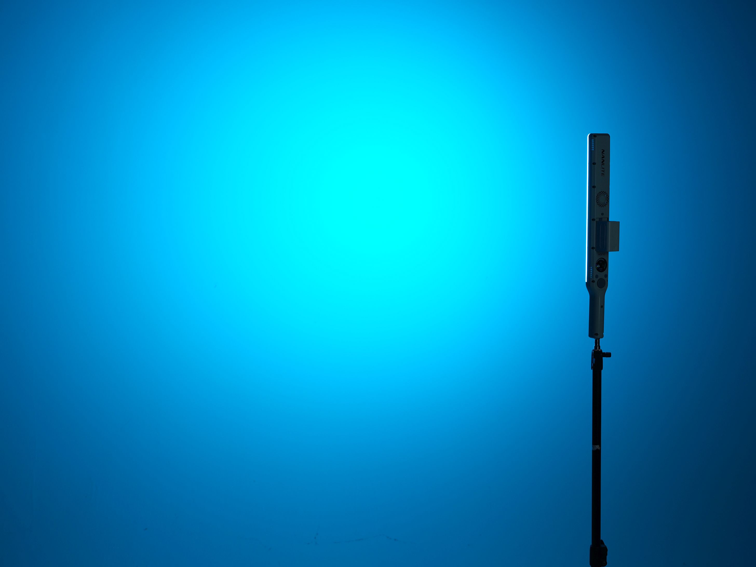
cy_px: 284
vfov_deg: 27.5
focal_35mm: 53
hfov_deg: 36.2
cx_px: 378
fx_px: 1157
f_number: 6.4
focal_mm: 67.6
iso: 1250
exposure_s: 1/80
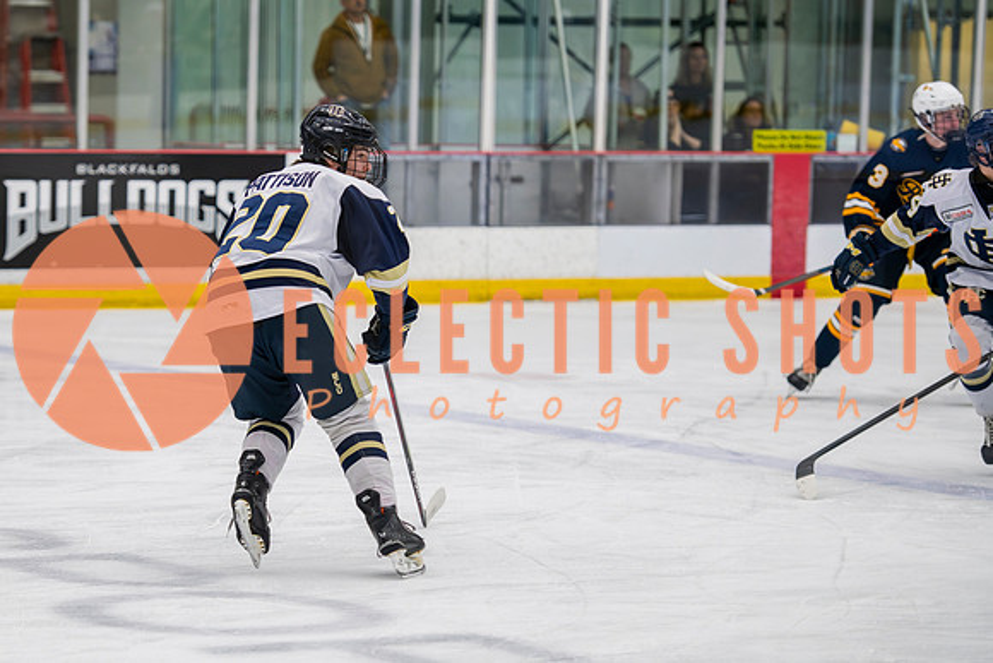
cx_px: 274
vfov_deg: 8.2
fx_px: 4634
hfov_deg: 12.2
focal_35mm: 168
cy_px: 332
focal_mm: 116
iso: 2000
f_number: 3.2
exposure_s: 1/640
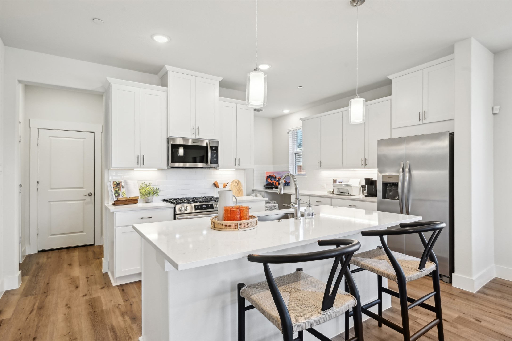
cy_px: 170
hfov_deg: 90.0
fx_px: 256
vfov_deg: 67.4
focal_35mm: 18
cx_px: 256
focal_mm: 18
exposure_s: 1/50
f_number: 8
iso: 400
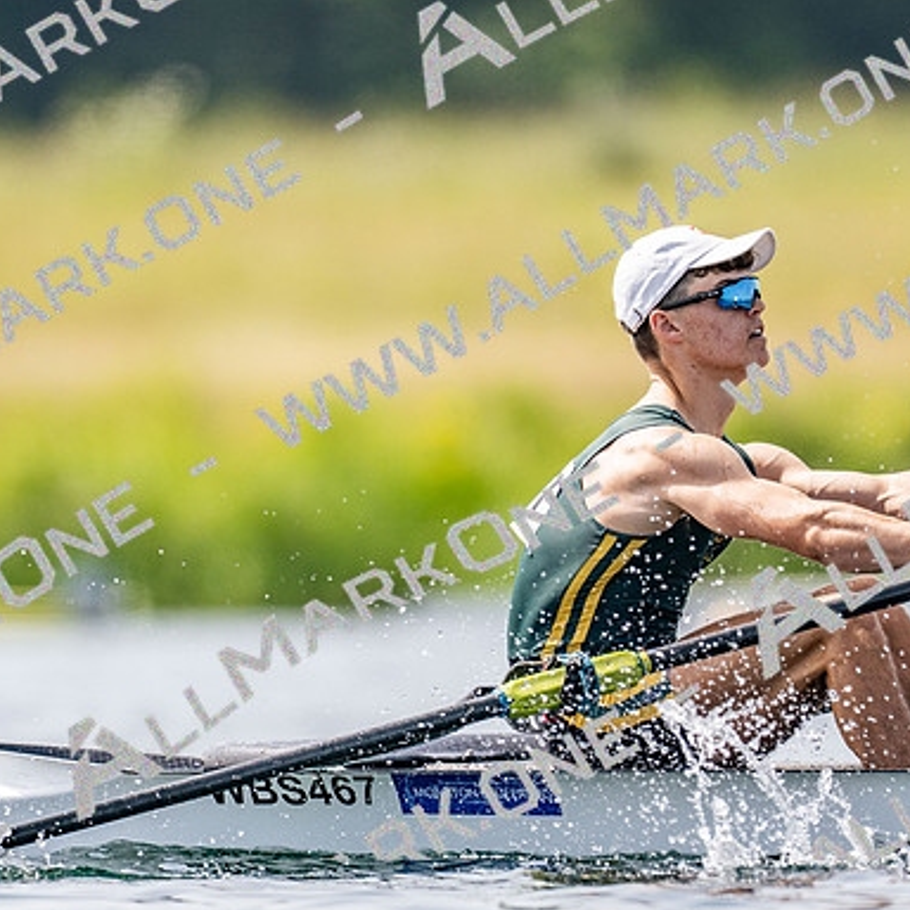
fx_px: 34352
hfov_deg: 1.5
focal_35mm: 1155
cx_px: 547
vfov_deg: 1.5
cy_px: 455
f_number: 4
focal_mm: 600
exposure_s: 1/2500
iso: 220
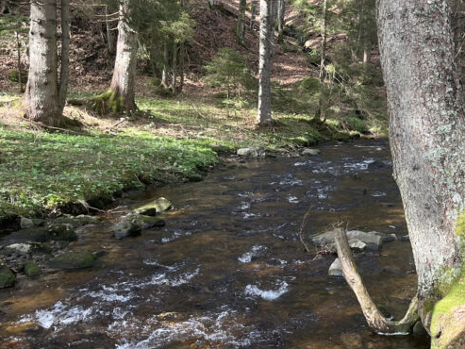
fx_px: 726
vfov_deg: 27.0
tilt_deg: -7.9
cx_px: 387
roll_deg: -1.2
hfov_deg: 34.2
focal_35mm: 54
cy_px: 162
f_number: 1.6
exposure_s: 1/121
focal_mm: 5.1
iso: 64
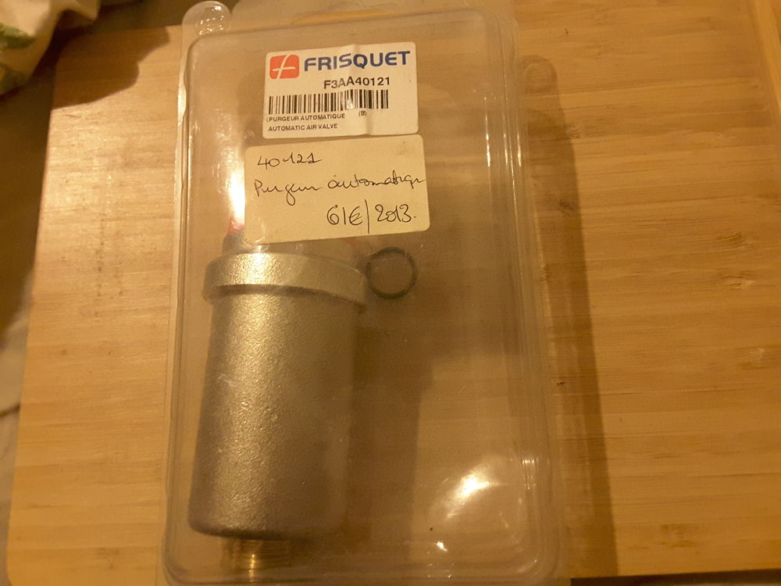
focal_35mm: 31
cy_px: 293
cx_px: 390
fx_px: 699
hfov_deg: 58.4
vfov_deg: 45.4
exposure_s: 1/17
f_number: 1.9
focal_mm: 2.9
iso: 400
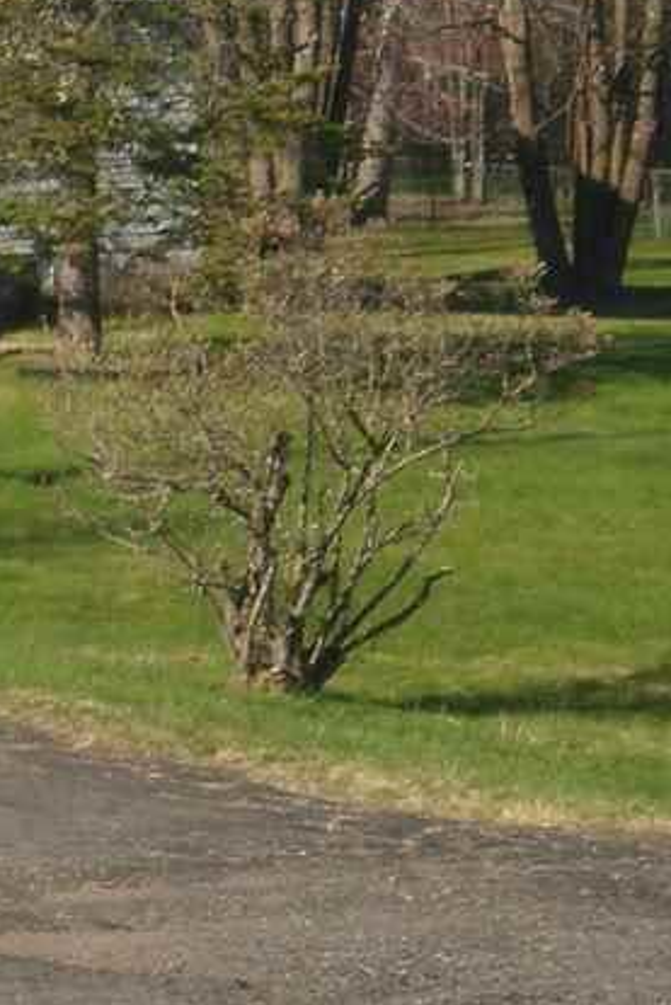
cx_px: -644
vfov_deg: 14.7
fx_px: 3855
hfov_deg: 9.4
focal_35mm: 138
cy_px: 44
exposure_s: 1/125
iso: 100
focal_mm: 7.61
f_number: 10.1
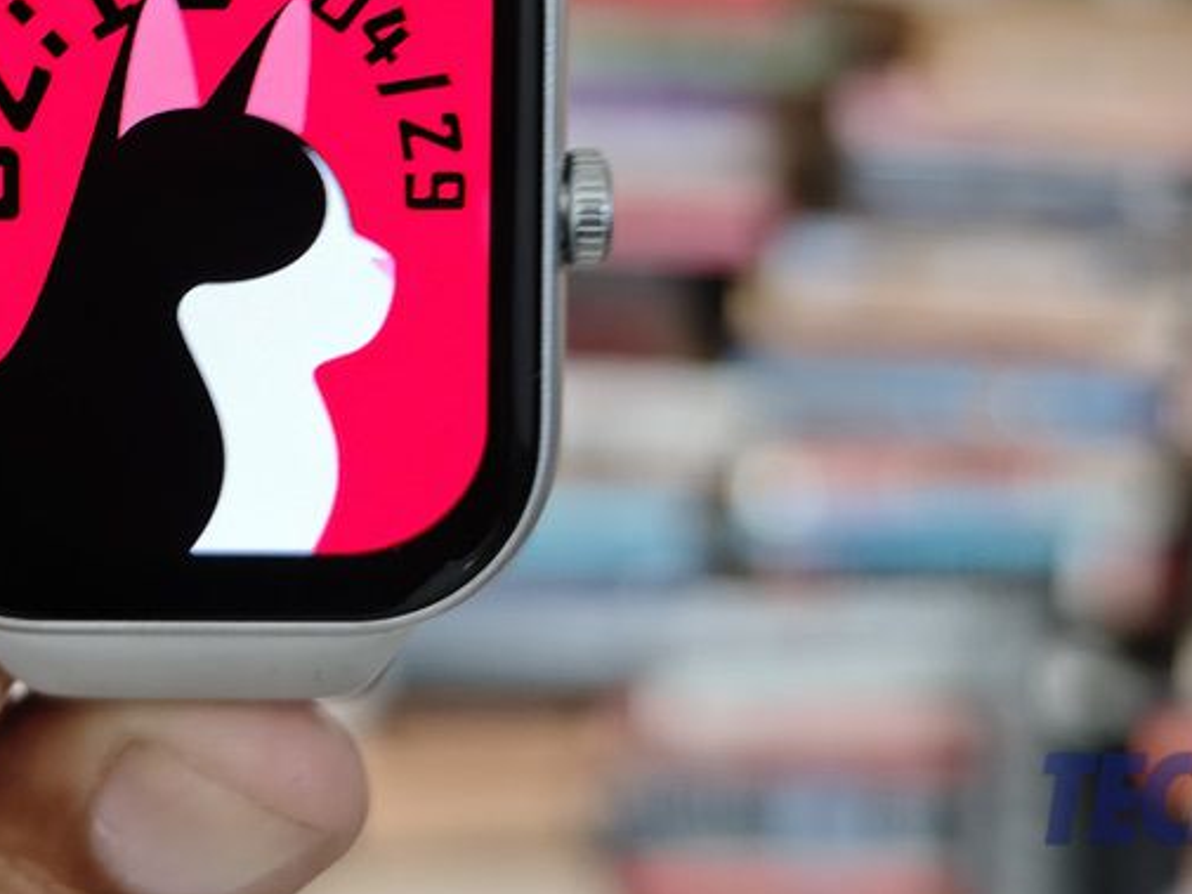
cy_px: 111
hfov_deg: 21.2
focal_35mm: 91
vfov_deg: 16.1
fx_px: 3134
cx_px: 208
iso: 250
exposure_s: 1/50
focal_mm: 8.72
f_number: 1.63
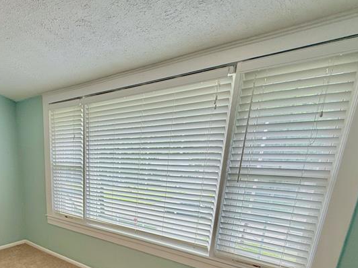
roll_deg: +0.7
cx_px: 80
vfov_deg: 46.0
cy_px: 246
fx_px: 279
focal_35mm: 27
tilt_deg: -18.5
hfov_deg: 60.9
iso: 80
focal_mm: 2.22
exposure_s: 1/120
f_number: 2.2
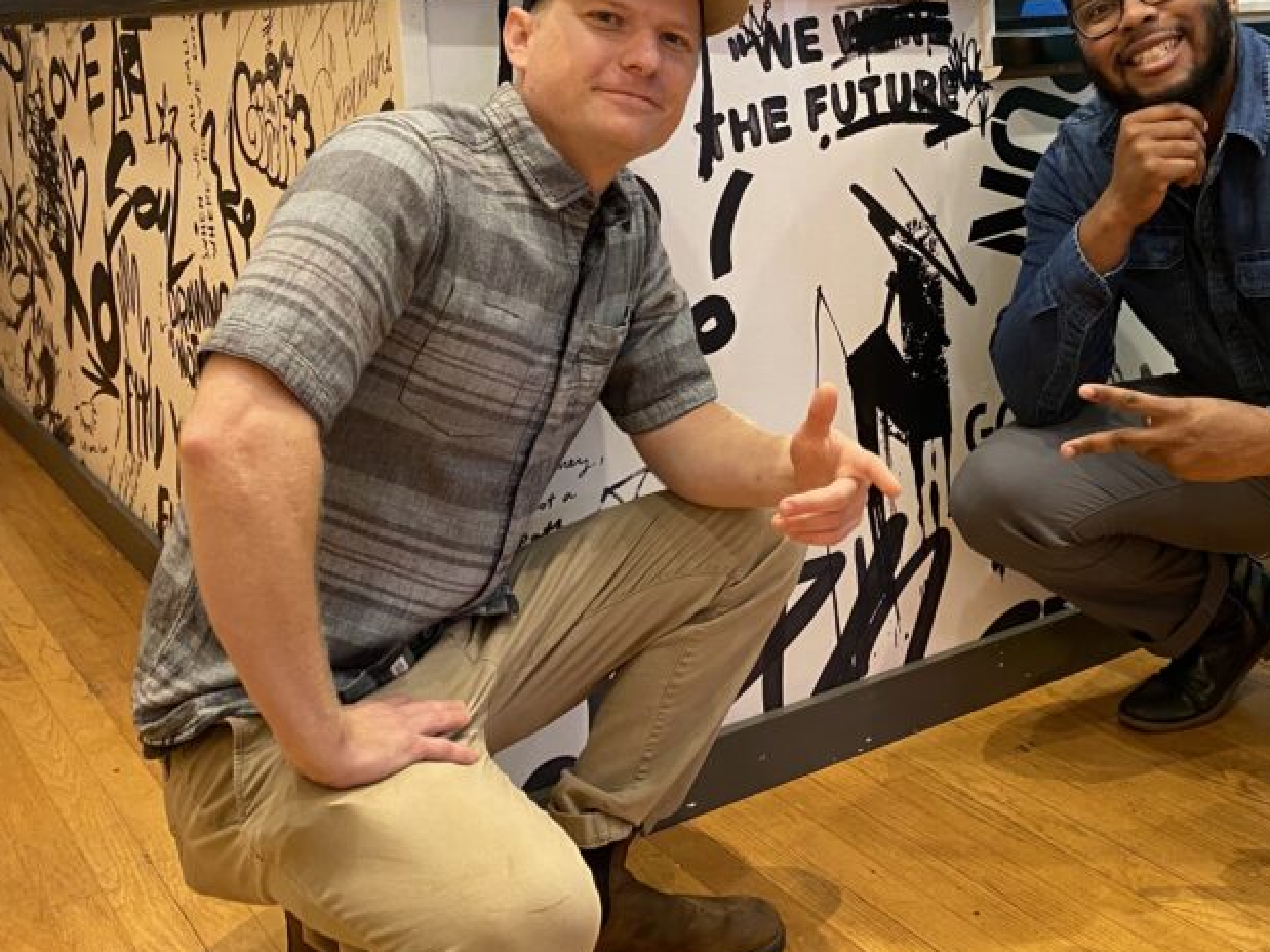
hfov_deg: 43.1
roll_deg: +1.8
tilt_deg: -11.9
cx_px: 872
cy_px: 322
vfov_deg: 33.3
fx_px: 1577
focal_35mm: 43
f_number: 1.8
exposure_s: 1/60
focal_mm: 4.25
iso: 320
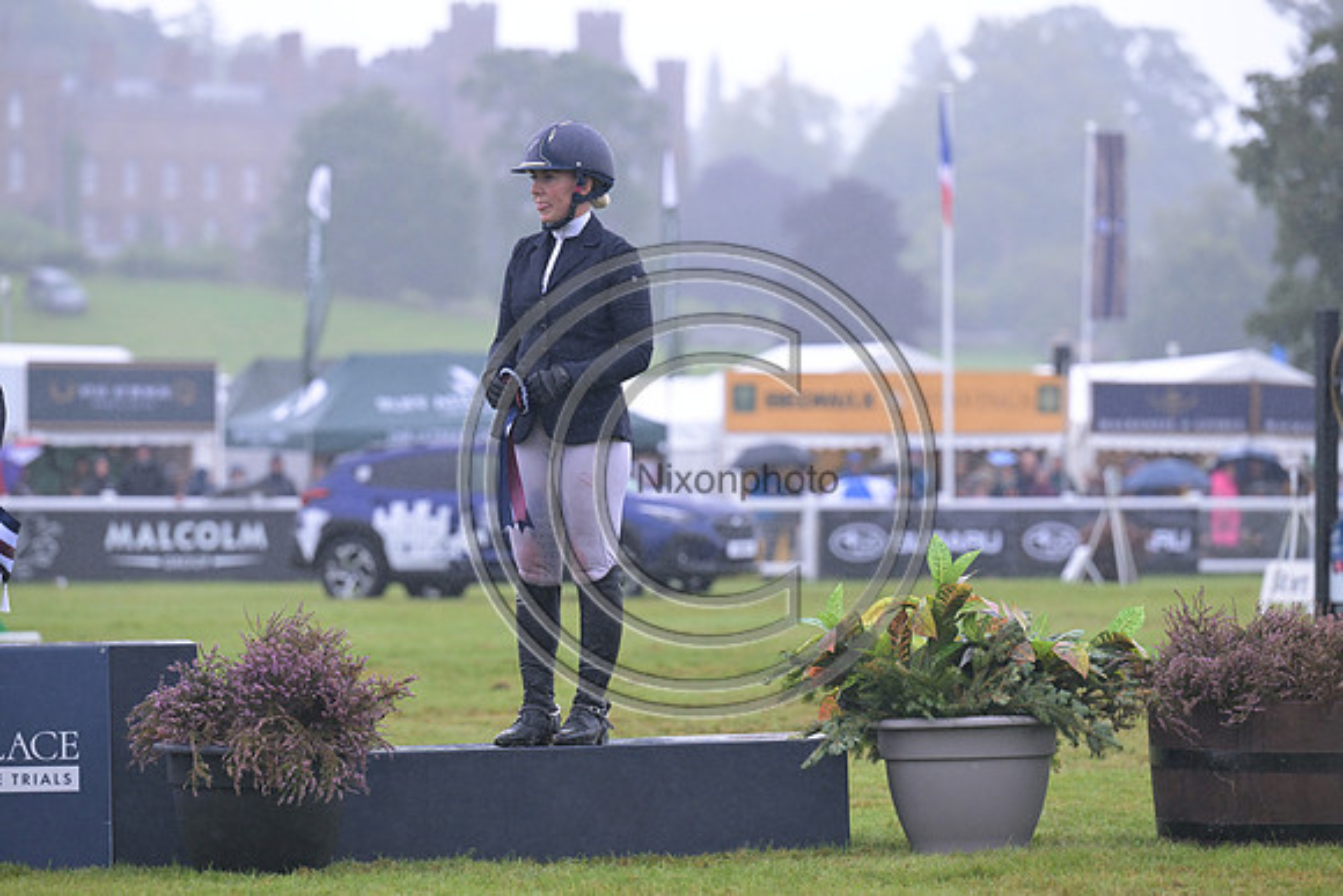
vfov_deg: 7.9
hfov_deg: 11.7
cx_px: 672
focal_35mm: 175
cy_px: 448
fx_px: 6530
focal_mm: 175
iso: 1600
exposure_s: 1/1250
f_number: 4.5
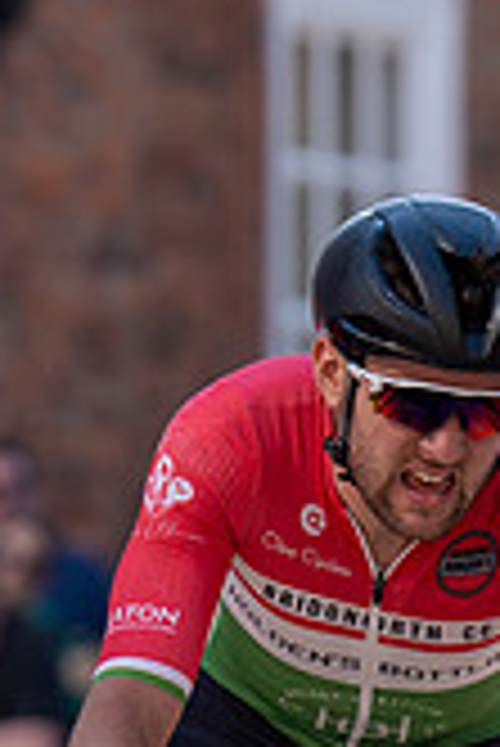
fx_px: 16548
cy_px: 701
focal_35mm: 796
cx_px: 483
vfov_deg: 2.6
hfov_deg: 1.7
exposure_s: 1/1000
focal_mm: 178
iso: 200
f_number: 3.5
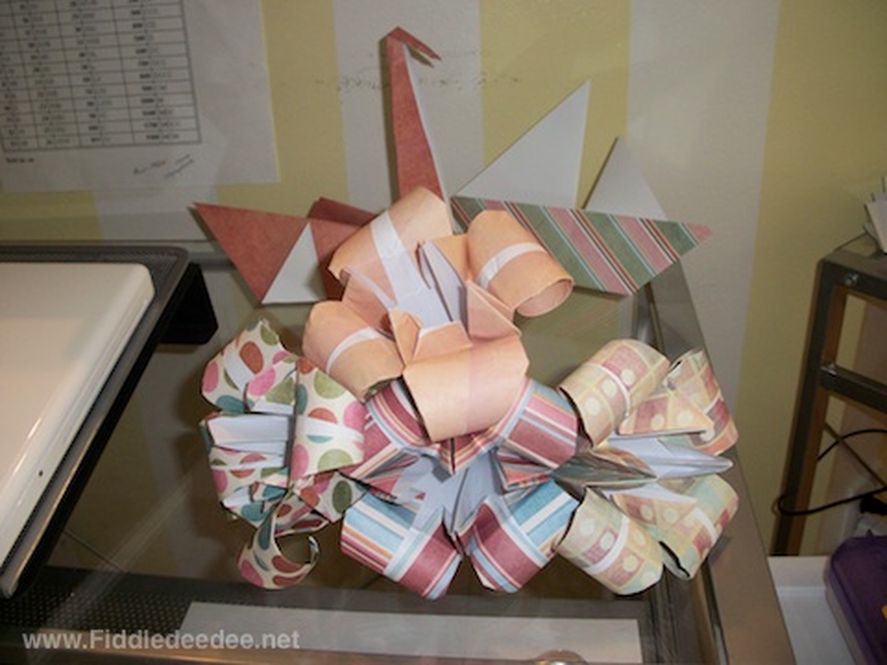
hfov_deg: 52.6
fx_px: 897
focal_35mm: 35
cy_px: 332
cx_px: 444
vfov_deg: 40.7
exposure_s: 1/30
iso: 160
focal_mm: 6.3
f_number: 3.1
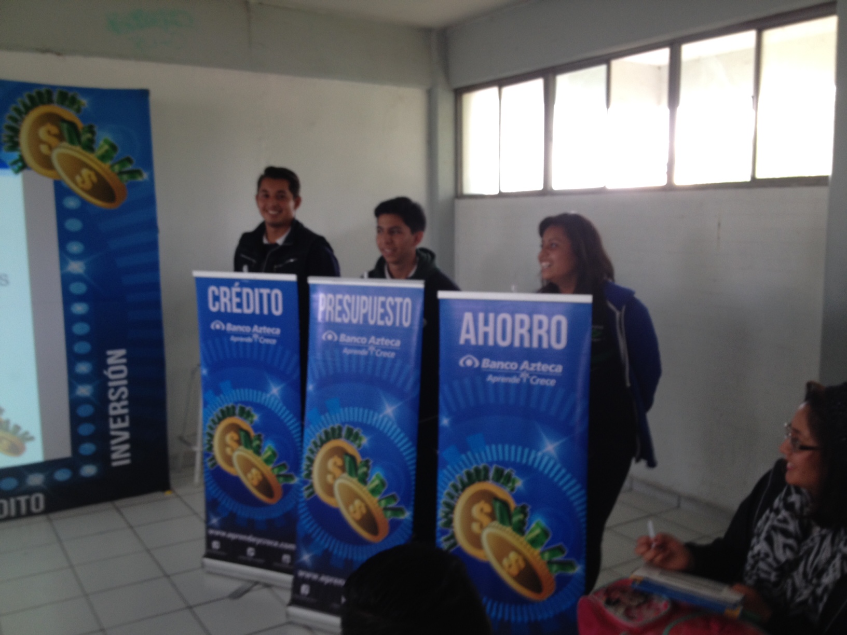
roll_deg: +1.2
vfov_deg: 40.7
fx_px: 856
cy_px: 318
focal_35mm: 35
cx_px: 424
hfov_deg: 52.6
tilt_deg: -6.8
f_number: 2.4
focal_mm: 4.28
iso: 50
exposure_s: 1/20
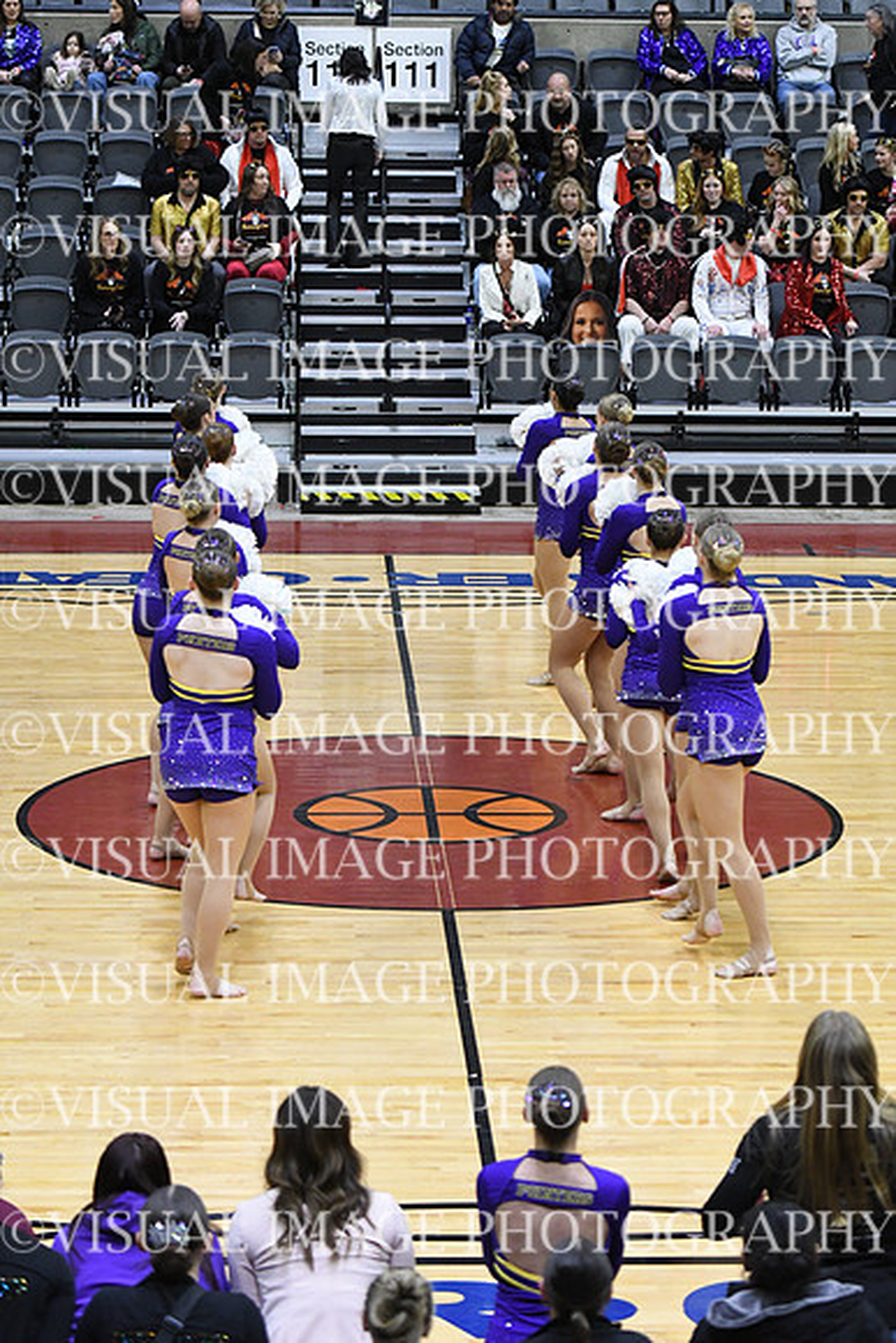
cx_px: 448
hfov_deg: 13.0
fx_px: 3917
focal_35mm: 105
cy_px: 672
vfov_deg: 19.5
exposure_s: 1/400
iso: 3200
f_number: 2.8
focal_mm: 70
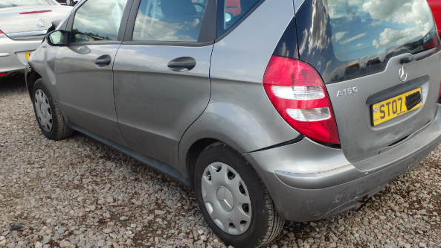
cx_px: 237
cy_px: 115
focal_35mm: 40
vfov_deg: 29.7
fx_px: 468
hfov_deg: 50.5
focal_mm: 6.1
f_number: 4.4
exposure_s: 1/200
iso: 125
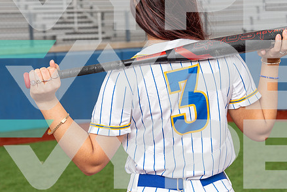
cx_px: 154
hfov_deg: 26.0
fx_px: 622
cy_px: 75
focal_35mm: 78
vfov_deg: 17.5
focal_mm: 59
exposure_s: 1/250
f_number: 5.6
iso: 160
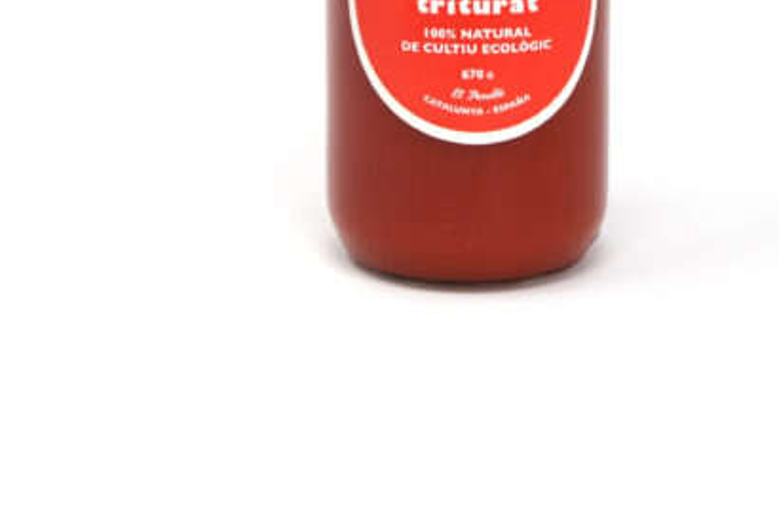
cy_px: -15
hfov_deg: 17.1
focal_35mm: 120
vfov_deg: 11.2
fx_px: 2590
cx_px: 471
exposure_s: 1/160
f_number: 5.6
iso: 100
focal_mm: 32
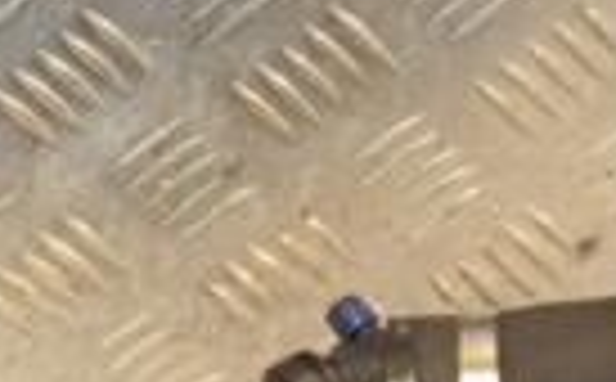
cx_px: -202
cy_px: 656
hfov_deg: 10.9
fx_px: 3150
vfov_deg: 6.8
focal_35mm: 188
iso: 800
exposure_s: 1/160
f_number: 5
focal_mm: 28
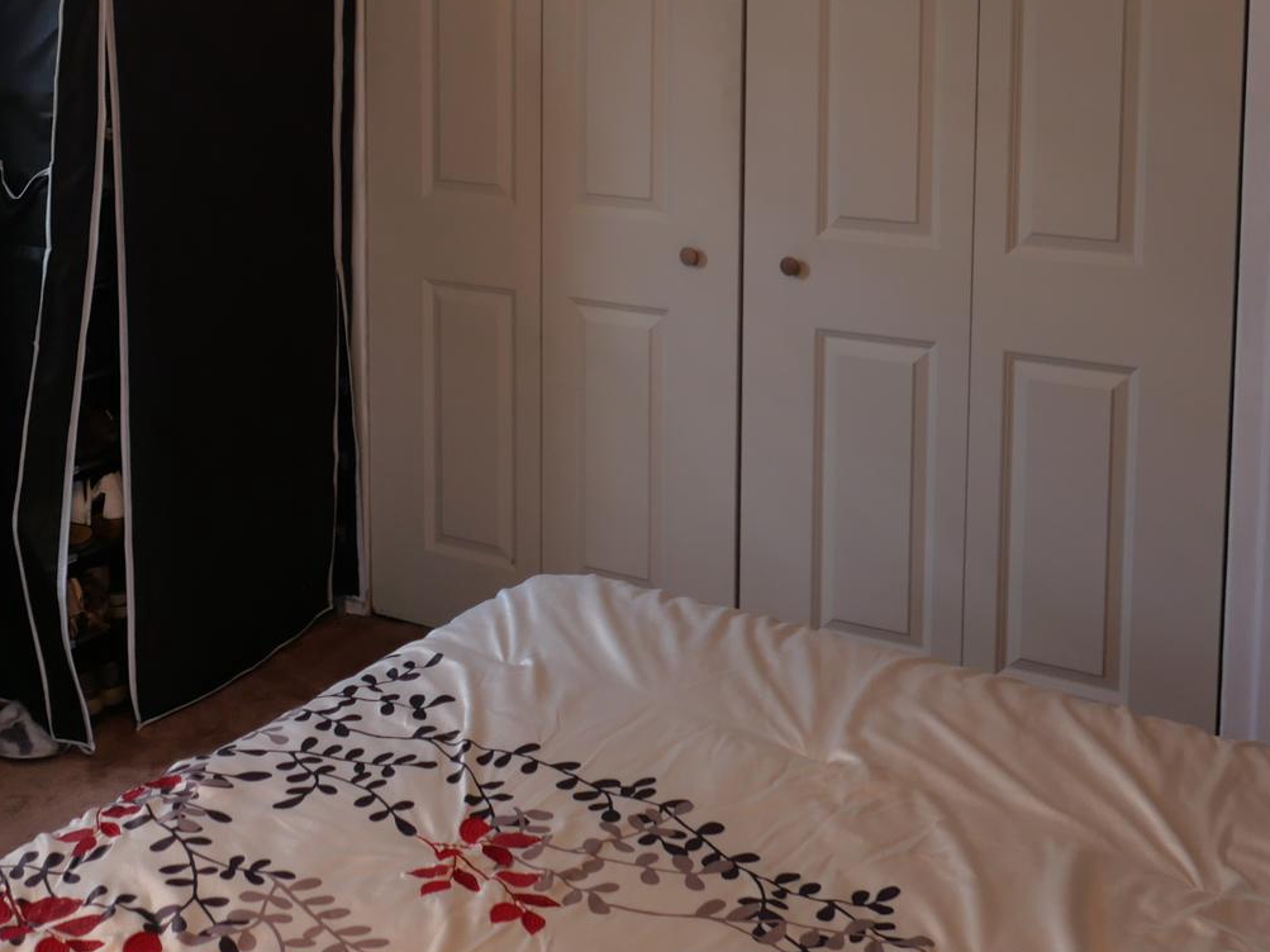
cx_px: 434
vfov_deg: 28.6
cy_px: 113
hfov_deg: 38.5
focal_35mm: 49
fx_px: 1798
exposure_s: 1/80
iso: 200
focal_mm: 10.9
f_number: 1.7
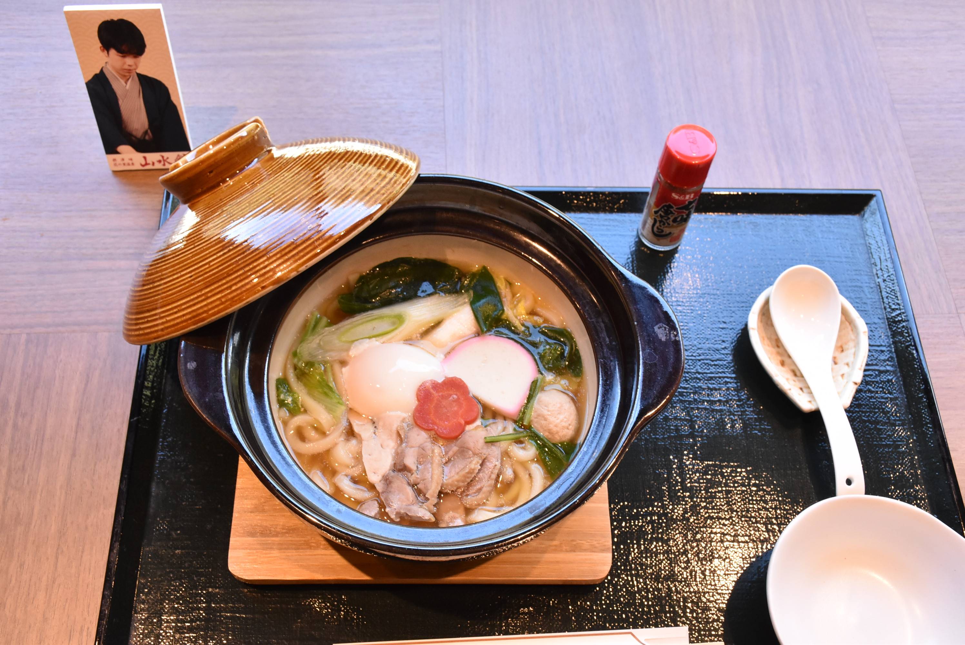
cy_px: 322
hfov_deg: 49.5
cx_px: 482
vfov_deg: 34.3
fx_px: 1046
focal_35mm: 39
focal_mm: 26
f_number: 8
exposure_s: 1/60
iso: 1600
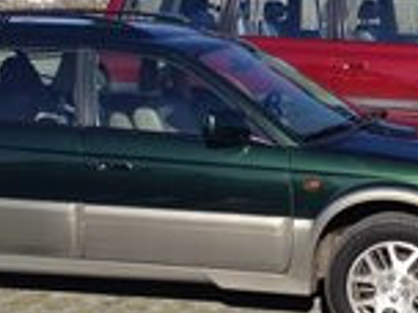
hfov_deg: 21.3
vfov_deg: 16.0
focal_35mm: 92
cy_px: 99
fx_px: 1111
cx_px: 261
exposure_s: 1/1453
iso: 50
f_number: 2.4
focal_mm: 4.28
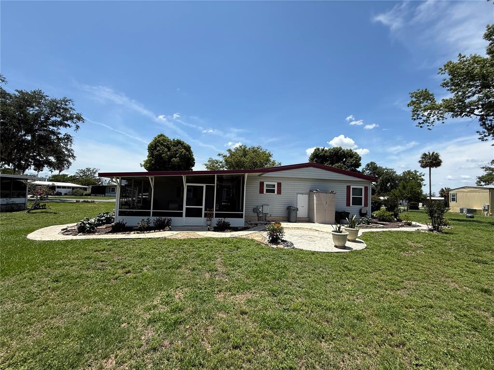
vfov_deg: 85.7
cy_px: 185
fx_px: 200
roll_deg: -2.1
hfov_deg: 102.1
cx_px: 247
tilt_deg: +3.9
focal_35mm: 14
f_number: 2.2
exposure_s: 1/2320
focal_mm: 2.22
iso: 50
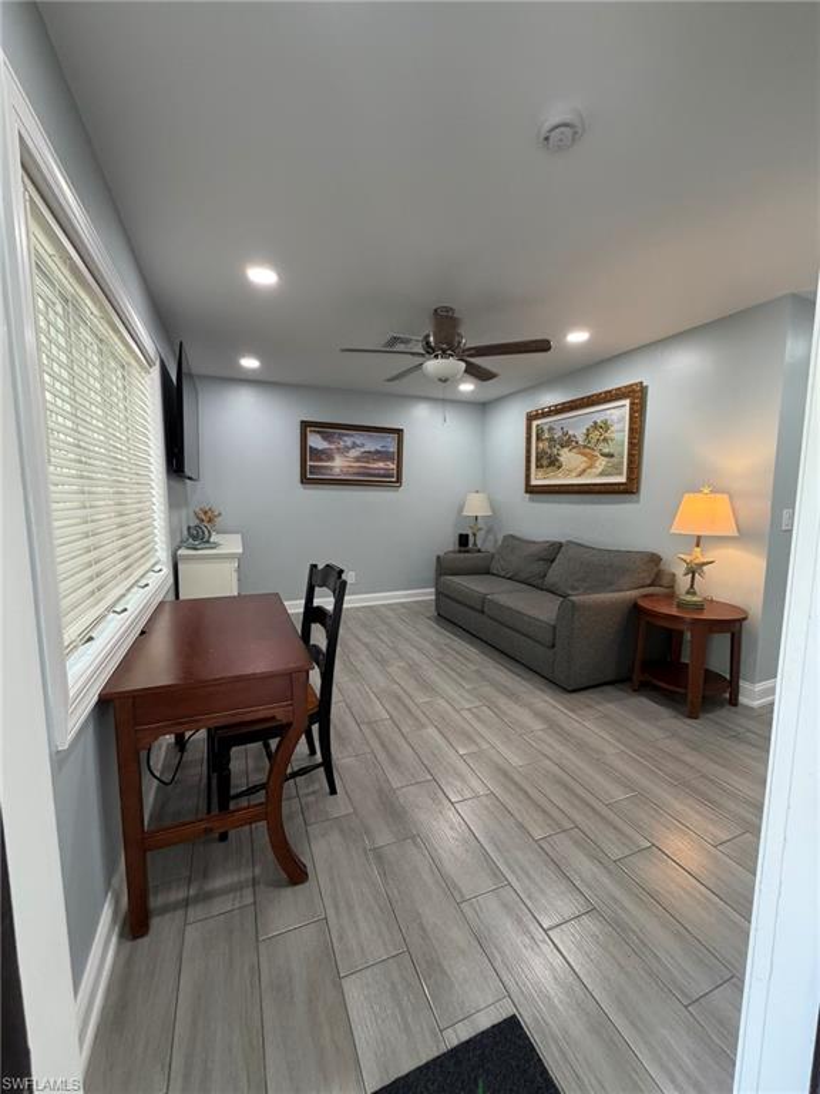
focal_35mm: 14
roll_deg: -0.4
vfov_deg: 102.1
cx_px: 410
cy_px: 547
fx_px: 442
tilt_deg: -6.6
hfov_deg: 85.7
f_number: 2.2
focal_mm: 2.22
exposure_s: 1/120
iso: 250
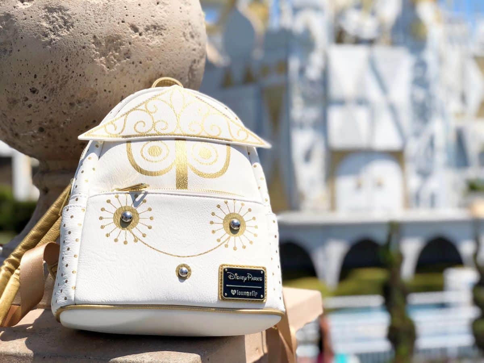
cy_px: 182
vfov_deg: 28.0
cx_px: 242
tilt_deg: +1.7
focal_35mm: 52
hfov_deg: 36.8
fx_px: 727
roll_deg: +0.7
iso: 16
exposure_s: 1/2288
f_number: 2.4
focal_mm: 6
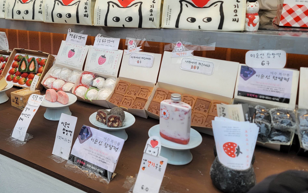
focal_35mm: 35
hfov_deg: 54.3
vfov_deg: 35.5
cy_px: 49
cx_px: 106
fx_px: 294
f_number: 1.8
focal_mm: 7
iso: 20
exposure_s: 1/294
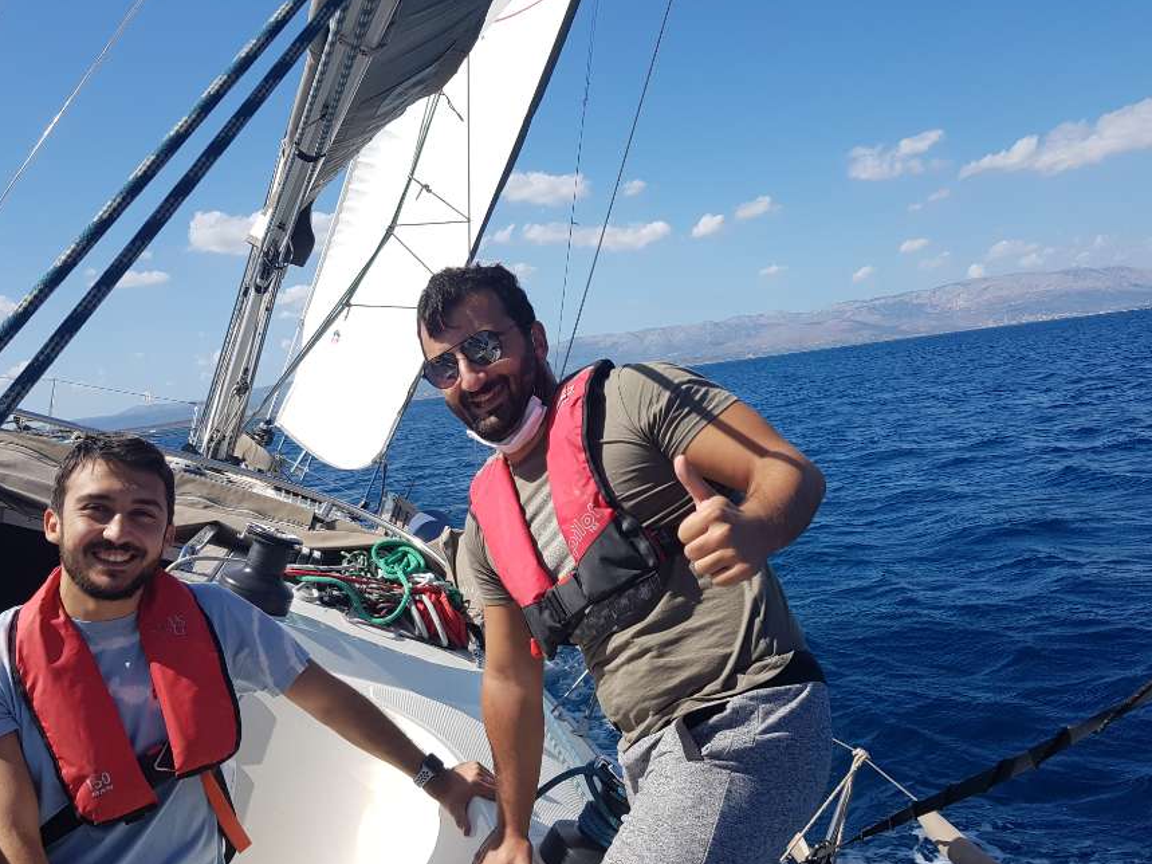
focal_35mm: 31
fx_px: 1032
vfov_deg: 45.3
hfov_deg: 58.3
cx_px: 595
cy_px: 503
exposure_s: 1/2304
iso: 40
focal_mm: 4.3
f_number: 1.7
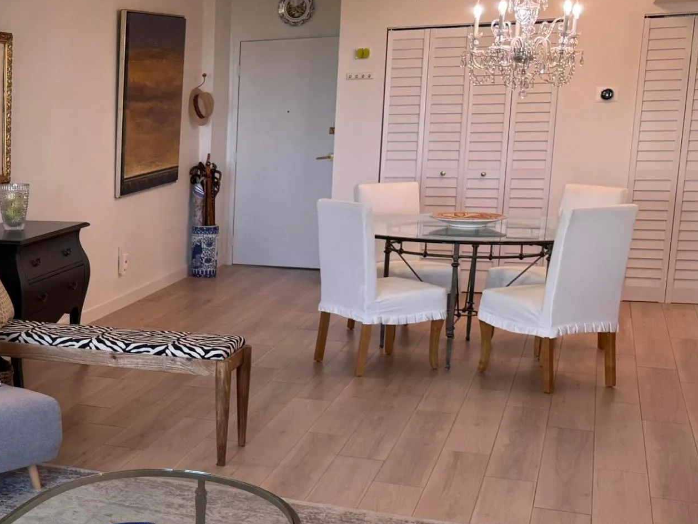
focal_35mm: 55
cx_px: -51
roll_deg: +1.7
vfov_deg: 26.4
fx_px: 1109
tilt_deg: -12.2
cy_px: 353
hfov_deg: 31.4
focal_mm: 6.76
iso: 160
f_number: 1.78
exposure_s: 1/120
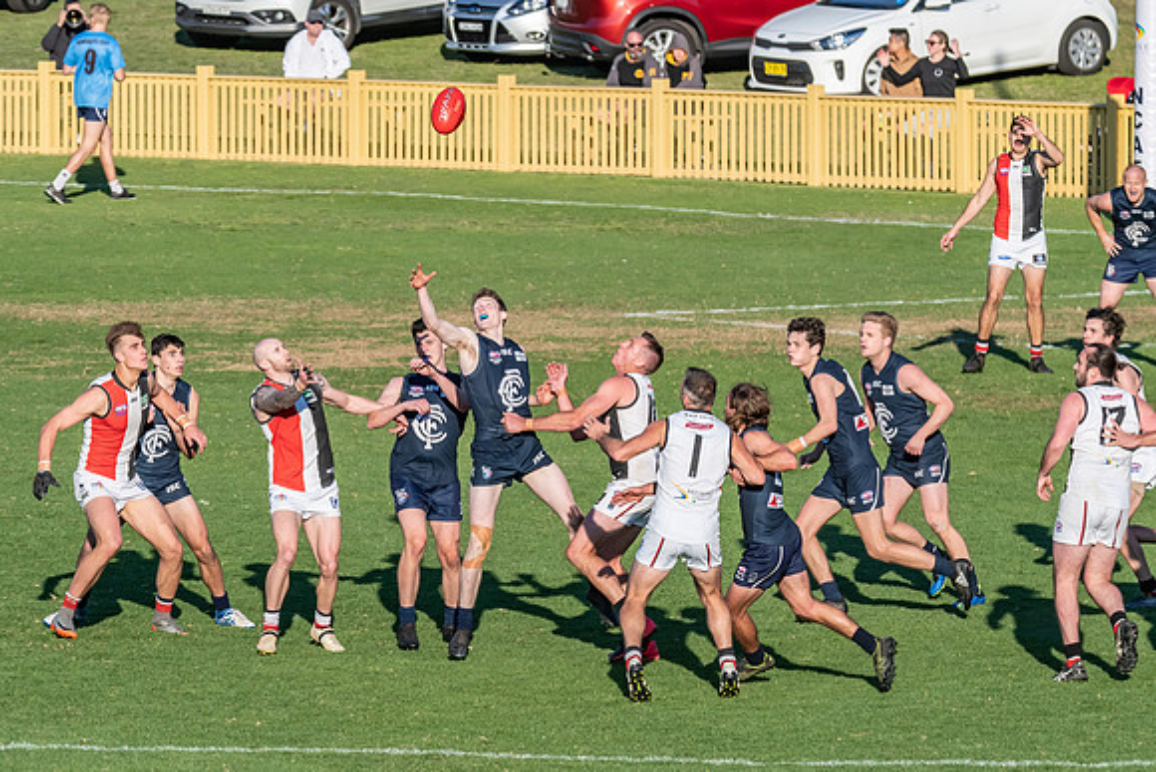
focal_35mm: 401
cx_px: 564
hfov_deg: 5.1
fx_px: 12875
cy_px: 376
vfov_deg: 3.4
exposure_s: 1/2500
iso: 800
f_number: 10
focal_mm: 260
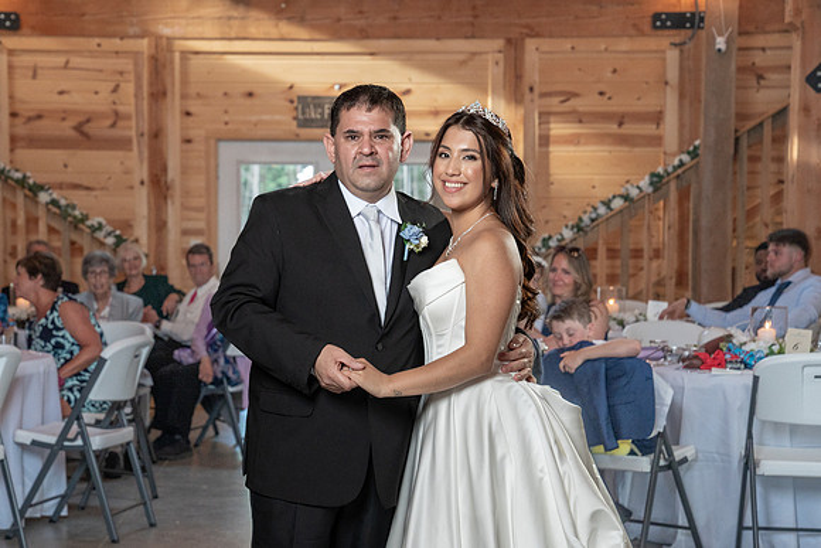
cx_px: 355
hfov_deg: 25.1
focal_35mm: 81
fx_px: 1842
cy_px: 311
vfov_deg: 16.9
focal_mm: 70
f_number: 5.6
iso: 2000
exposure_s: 1/200
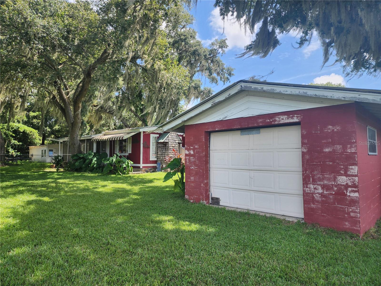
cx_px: 190
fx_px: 253
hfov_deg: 73.9
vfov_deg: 58.9
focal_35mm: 23
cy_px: 143
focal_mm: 6.4
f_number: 1.8
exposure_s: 1/339
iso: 12
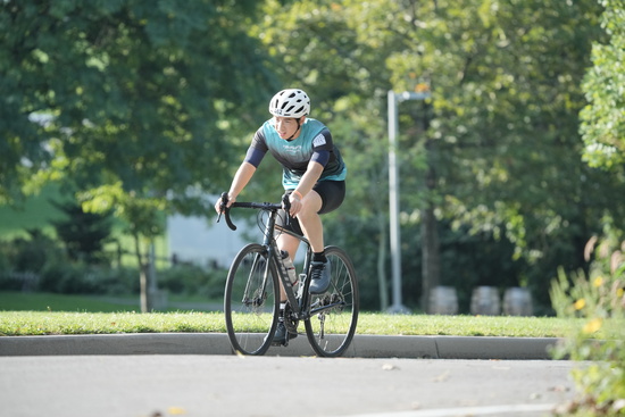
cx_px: 312
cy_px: 208
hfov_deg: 6.1
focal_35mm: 338
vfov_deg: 4.1
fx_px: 5869
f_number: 6.3
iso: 1600
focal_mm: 338
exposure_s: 1/1000
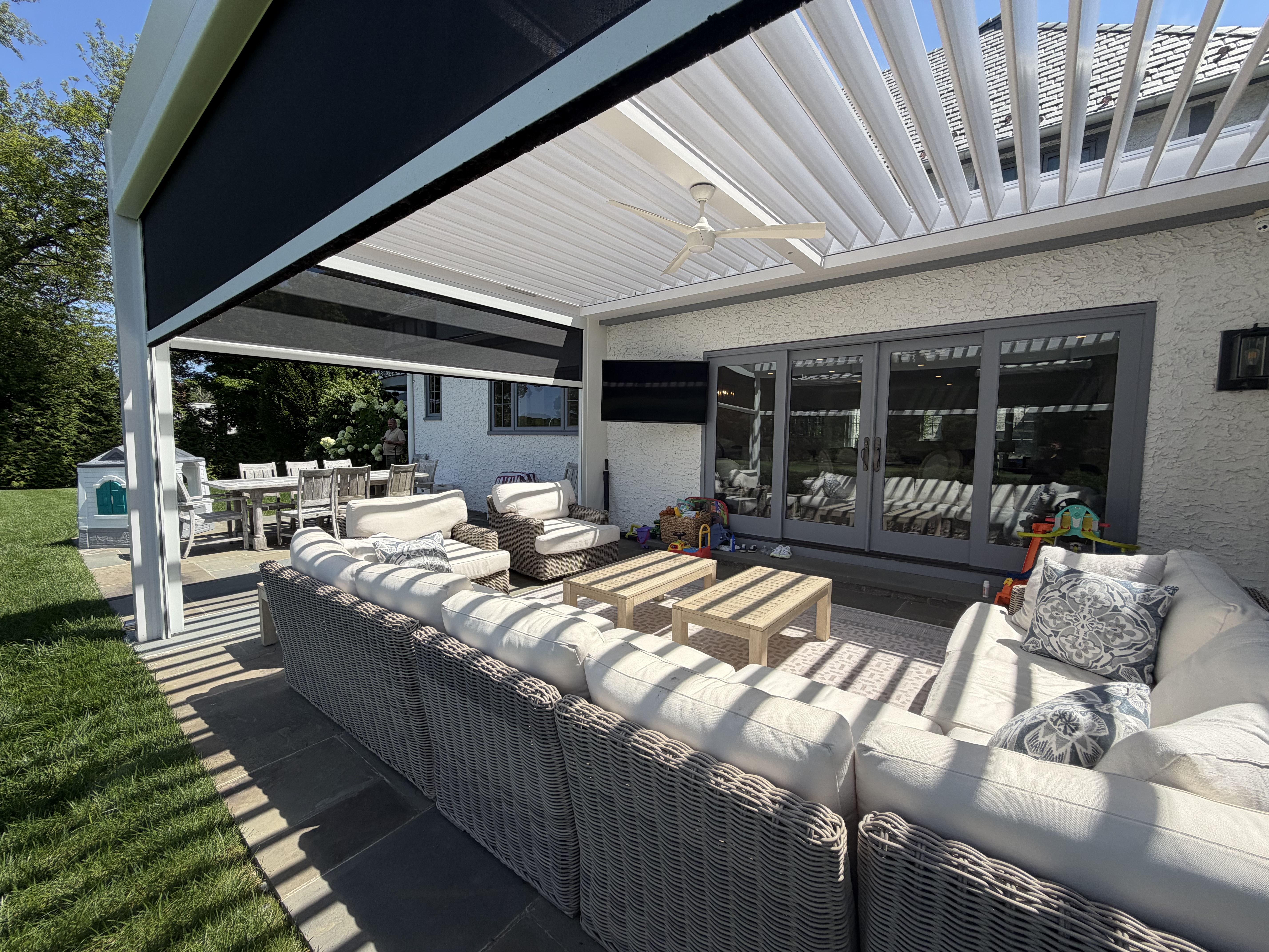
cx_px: 634
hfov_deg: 102.1
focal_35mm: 14
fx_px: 513
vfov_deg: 85.7
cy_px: 476
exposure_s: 1/770
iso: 20
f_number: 2.2
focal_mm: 2.22
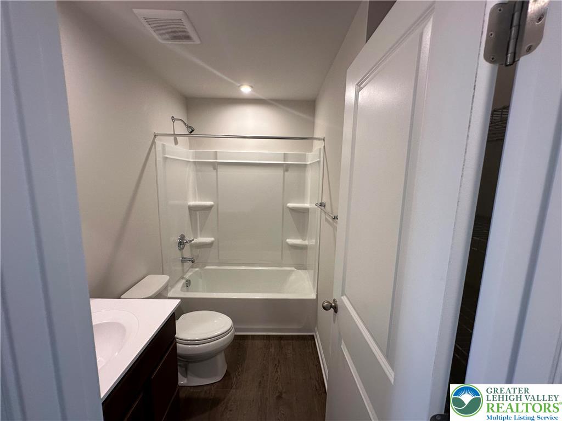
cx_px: 281
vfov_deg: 85.7
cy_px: 210
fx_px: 227
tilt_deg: -7.9
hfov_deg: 102.1
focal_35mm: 14
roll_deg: -0.4
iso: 160
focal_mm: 2.22
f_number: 2.2
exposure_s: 1/120
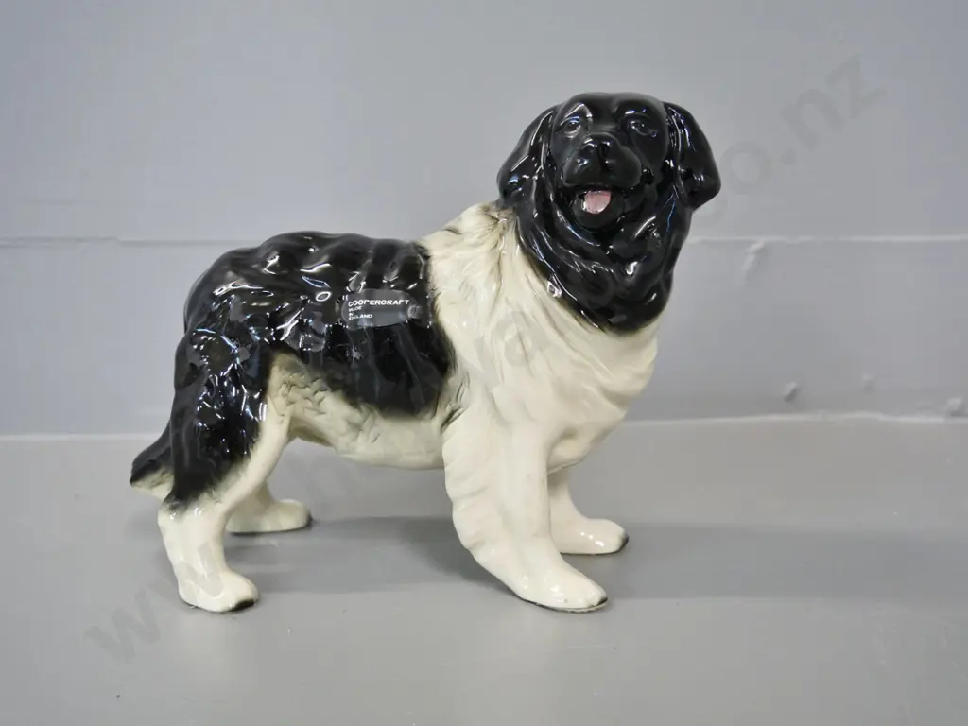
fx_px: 1230
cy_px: 363
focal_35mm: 44
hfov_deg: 42.9
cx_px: 484
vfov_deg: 32.9
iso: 1600
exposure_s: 1/60
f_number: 4.2
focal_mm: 22
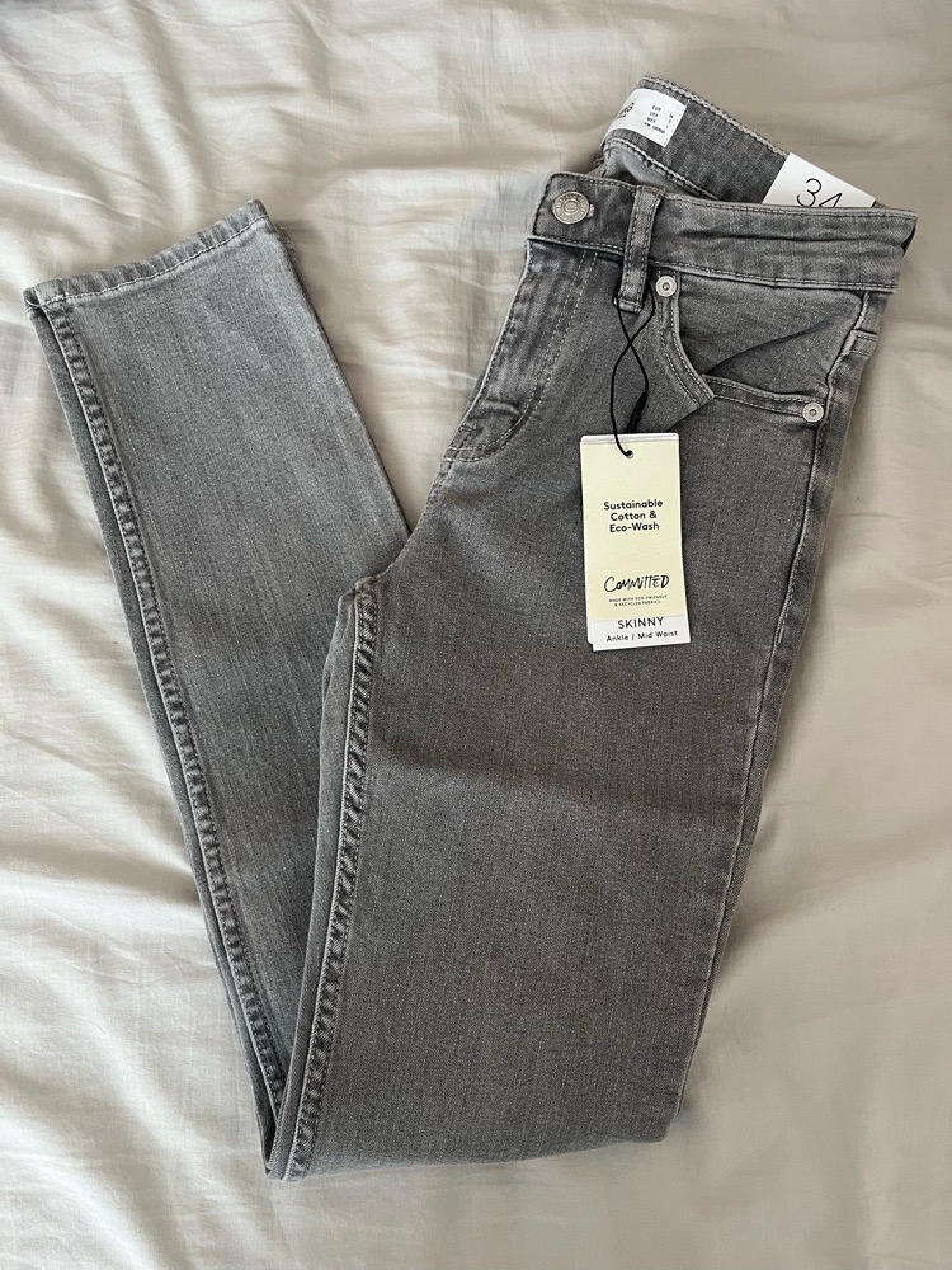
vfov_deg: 67.3
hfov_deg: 53.1
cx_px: 476
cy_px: 635
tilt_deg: -83.2
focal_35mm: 26
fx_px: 953
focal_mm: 5.1
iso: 200
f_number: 1.6
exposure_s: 1/60
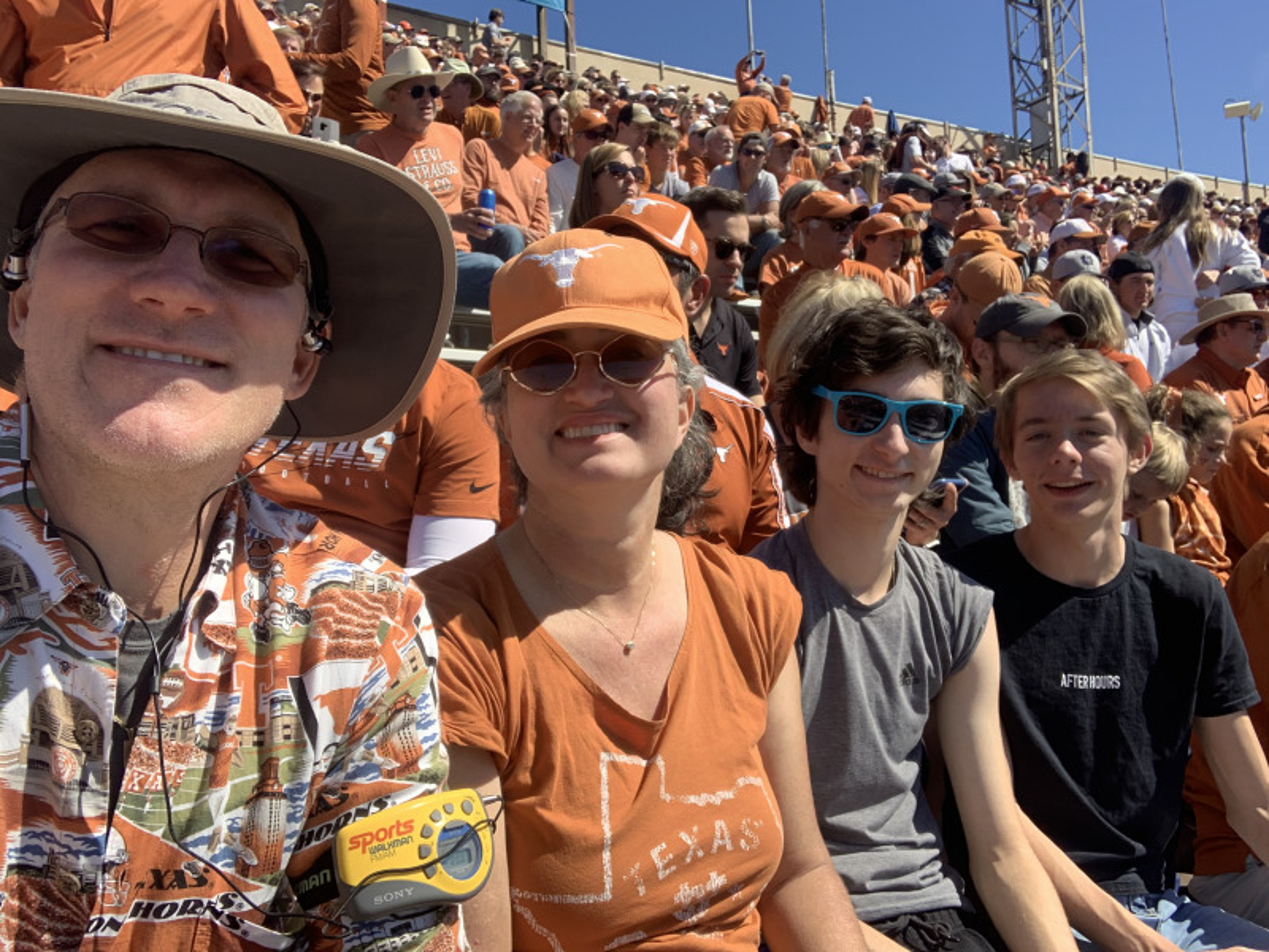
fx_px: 1173
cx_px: 634
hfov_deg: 56.8
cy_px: 476
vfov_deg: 44.2
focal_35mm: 32
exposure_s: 1/471
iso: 16
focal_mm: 2.87
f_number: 2.2
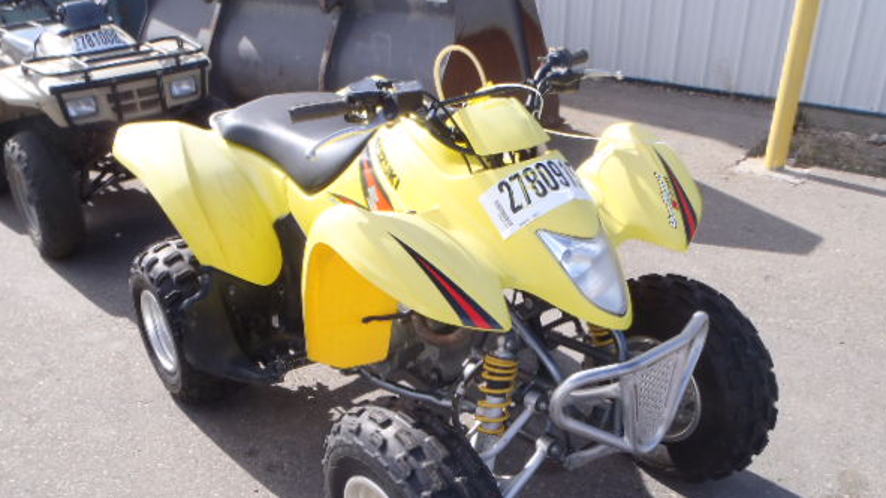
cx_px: 440
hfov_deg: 59.5
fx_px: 775
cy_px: 302
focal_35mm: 33
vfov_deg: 35.5
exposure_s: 1/320
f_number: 4.5
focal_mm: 5
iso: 80
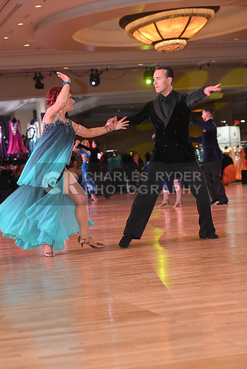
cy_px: 184
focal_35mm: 98
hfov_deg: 14.0
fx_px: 1008
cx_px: 124
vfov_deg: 20.8
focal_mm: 98
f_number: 4.5
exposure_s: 1/200
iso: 2000
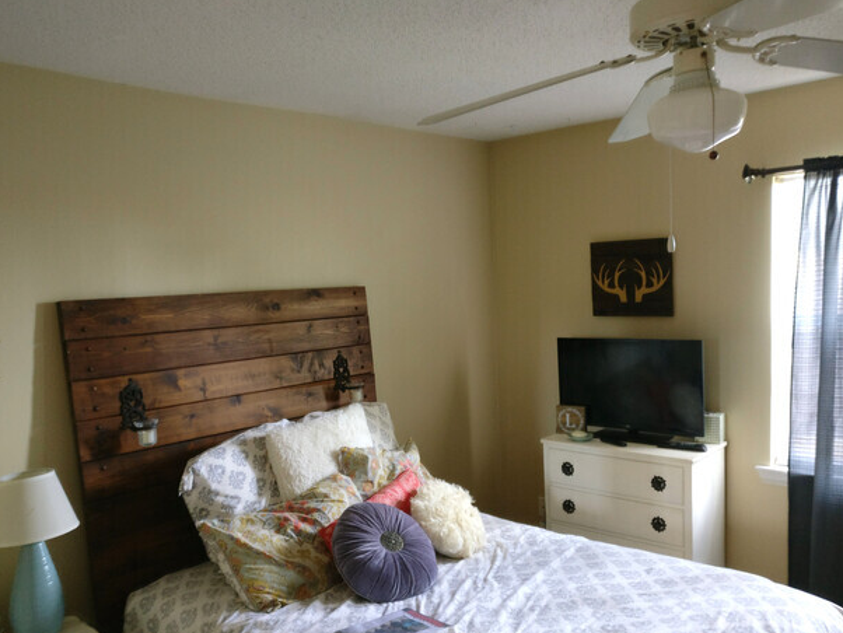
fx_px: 755
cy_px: 343
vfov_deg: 45.4
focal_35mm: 31
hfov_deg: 58.3
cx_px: 431
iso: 800
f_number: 2
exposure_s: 1/17
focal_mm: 4.26
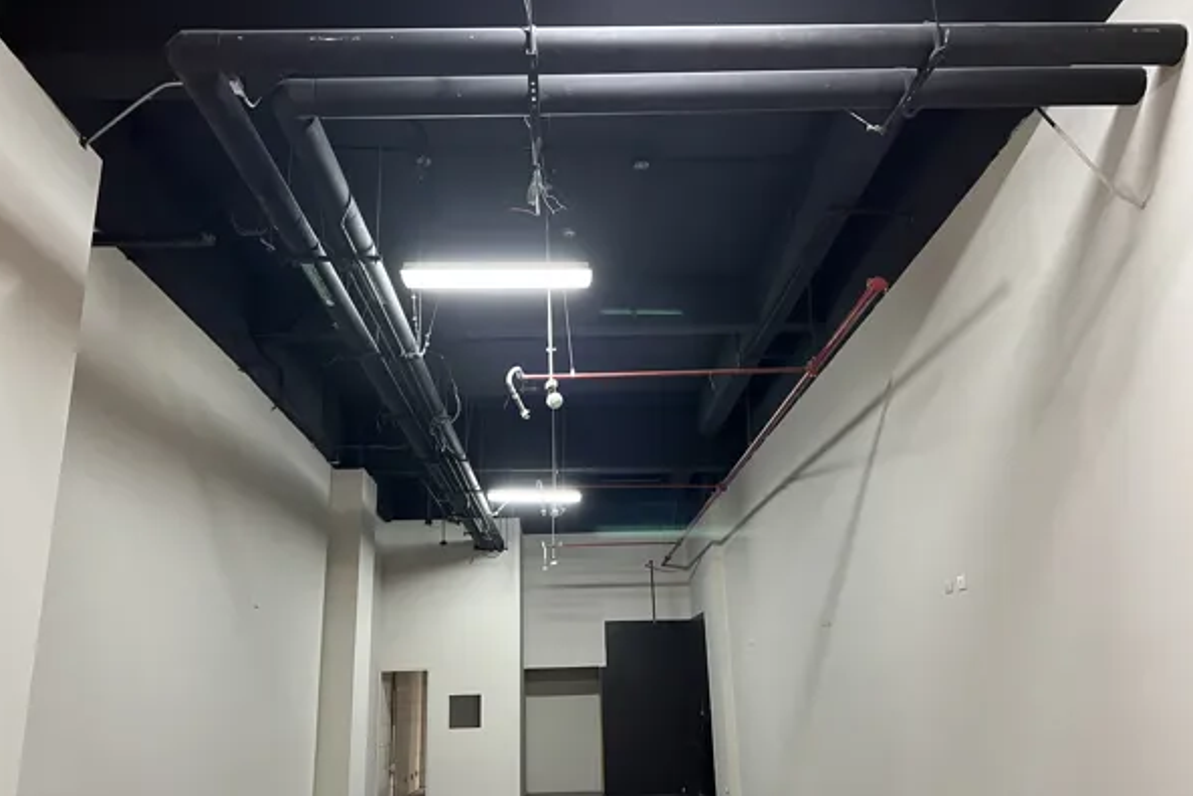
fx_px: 961
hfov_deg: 63.6
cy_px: 407
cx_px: 587
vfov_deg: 45.0
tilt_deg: +17.2
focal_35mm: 29
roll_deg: +1.5
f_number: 1.5
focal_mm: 5.7
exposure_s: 1/40
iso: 400
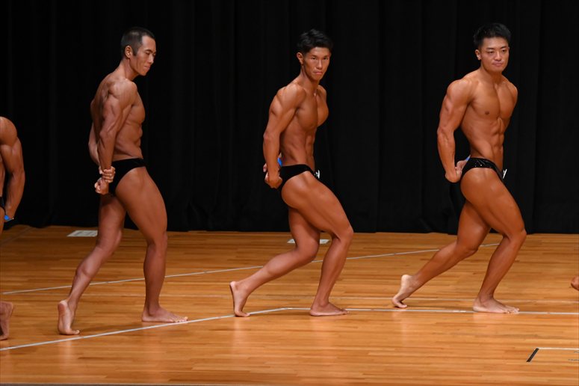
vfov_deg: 5.4
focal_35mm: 255
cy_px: 193
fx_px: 4099
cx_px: 290
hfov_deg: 8.1
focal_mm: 170
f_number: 5.6
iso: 3200
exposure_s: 1/400
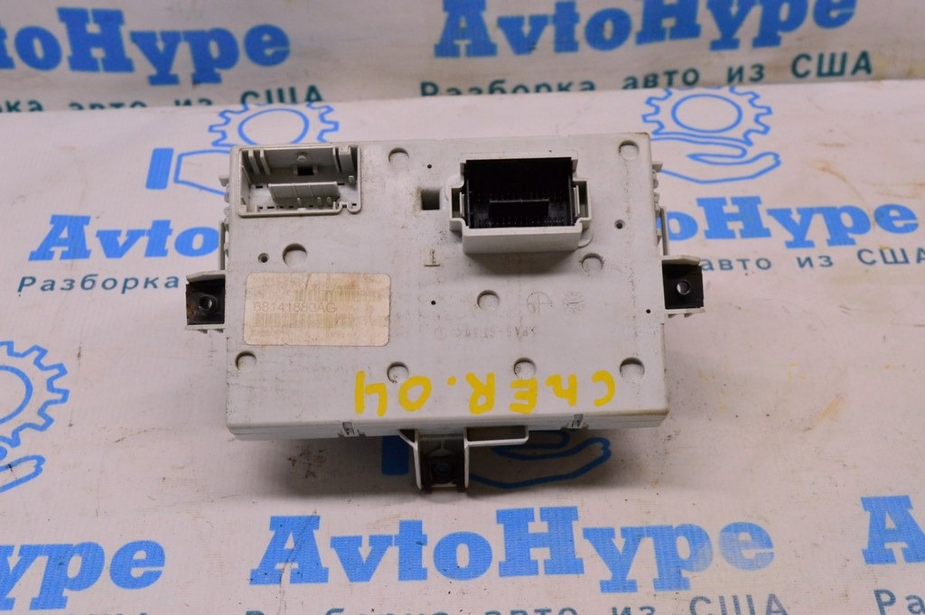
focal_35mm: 52
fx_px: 1348
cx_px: 462
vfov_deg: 25.7
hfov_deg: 37.9
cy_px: 308
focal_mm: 35
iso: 1600
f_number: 8
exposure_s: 1/125
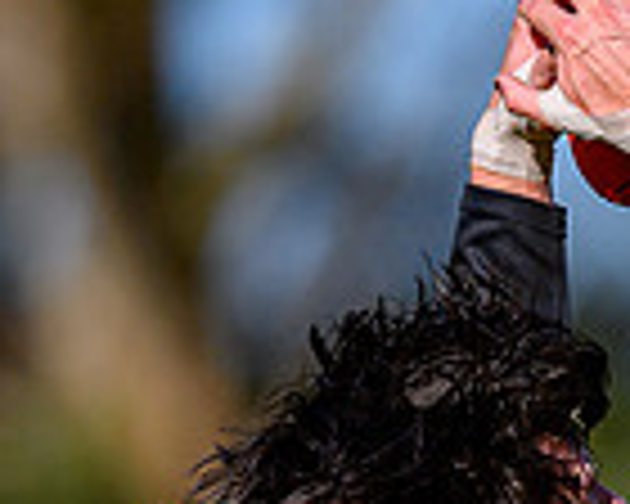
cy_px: 549
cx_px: 670
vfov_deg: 0.7
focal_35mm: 2368
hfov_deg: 0.8
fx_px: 44153
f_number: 4
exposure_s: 1/2500
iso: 200
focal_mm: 500
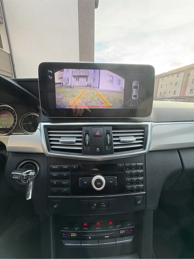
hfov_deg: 85.7
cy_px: 130
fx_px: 105
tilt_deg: -14.2
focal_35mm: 14
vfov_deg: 102.1
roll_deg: -1.6
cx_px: 97
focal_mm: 2.22
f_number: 2.2
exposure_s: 1/99
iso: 160
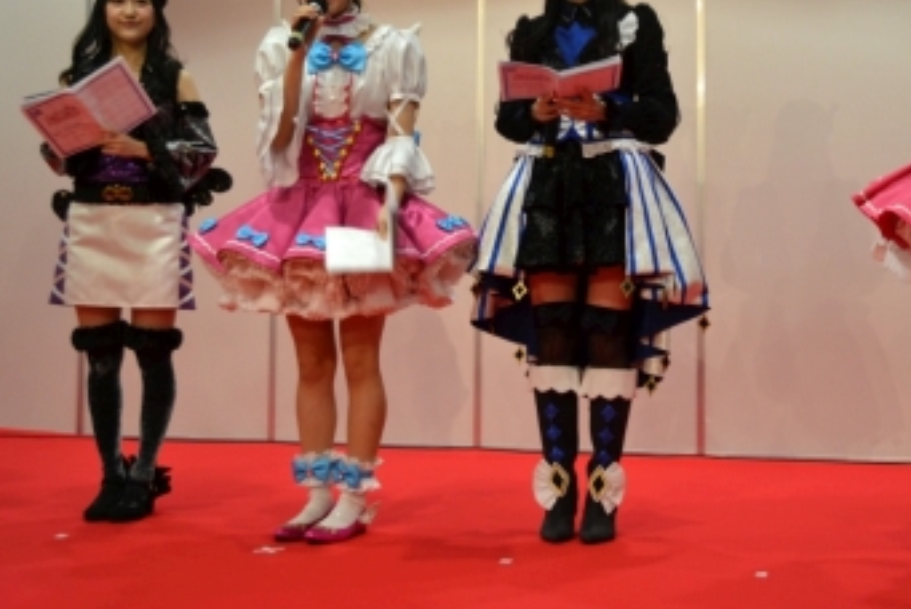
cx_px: 606
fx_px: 1368
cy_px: 211
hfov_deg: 36.5
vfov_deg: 25.0
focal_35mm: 54
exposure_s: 1/80
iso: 400
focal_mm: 24
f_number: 4.5
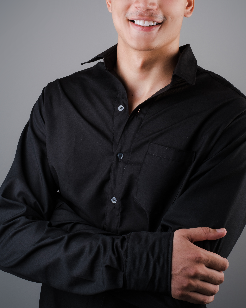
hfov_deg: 22.5
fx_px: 619
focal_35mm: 68
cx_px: 129
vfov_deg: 27.8
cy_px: 116
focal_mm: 35
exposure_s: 1/160
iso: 200
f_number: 14
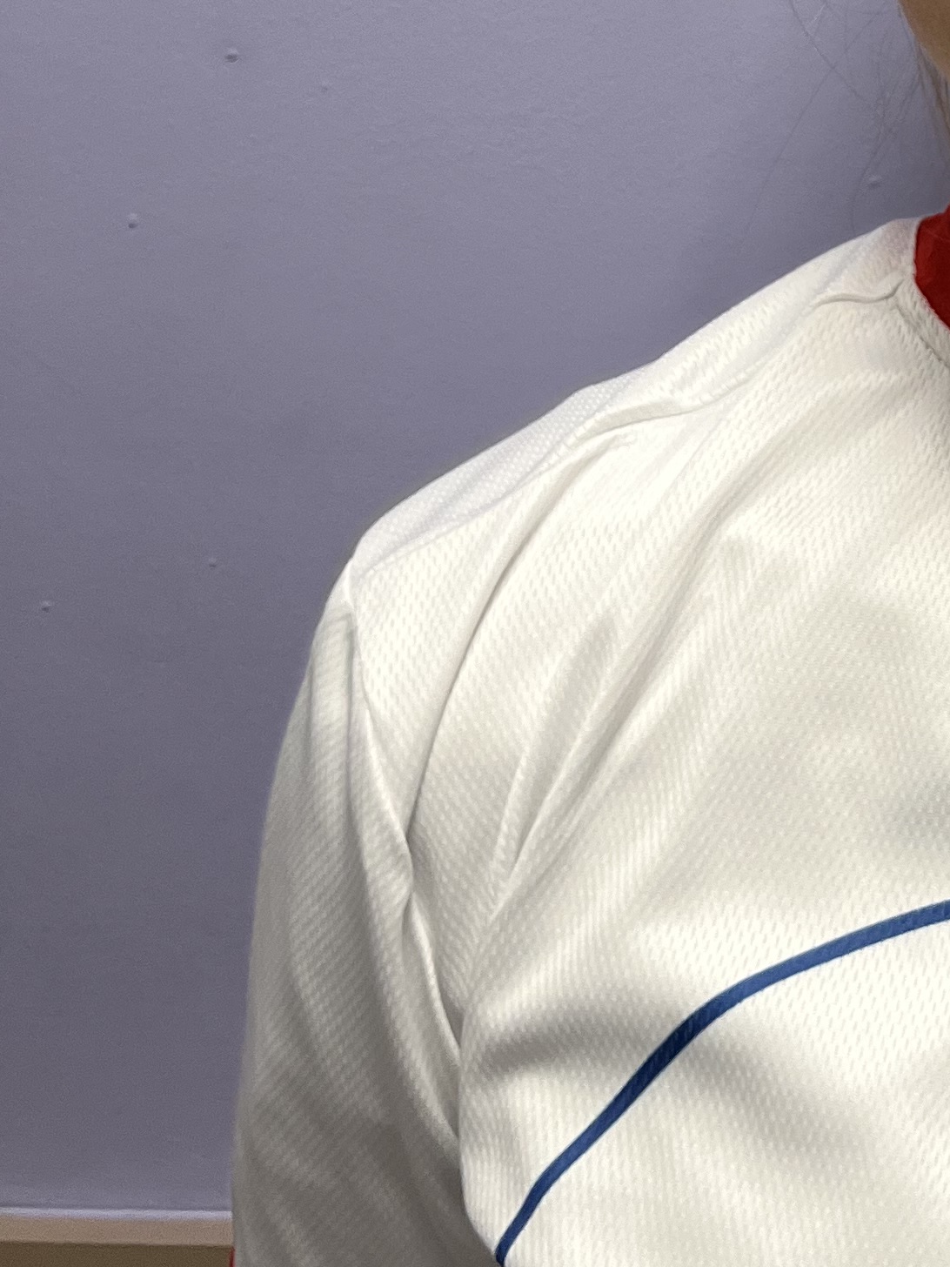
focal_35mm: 72
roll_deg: +1.3
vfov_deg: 25.3
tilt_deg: -9.4
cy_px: -97
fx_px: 2635
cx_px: 1308
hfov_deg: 18.7
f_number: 1.6
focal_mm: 5.1
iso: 100
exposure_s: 1/100
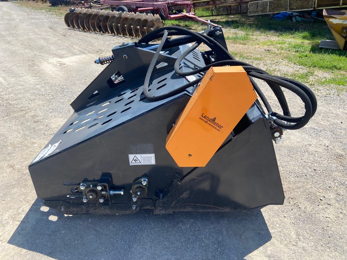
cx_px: 174
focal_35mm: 26
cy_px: 130
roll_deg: -2.1
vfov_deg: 53.1
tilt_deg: -28.6
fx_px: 261
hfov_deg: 67.3
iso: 32
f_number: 1.8
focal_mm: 4.25
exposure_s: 1/1808
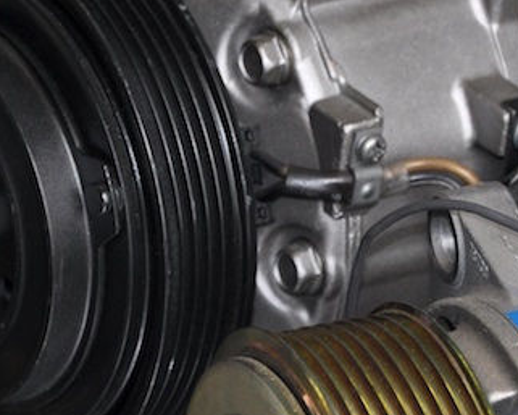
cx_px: 268
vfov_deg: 3.3
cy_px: 265
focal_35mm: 470
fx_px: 7215
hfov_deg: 4.1
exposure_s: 1/125
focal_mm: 105
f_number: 5.6
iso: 400
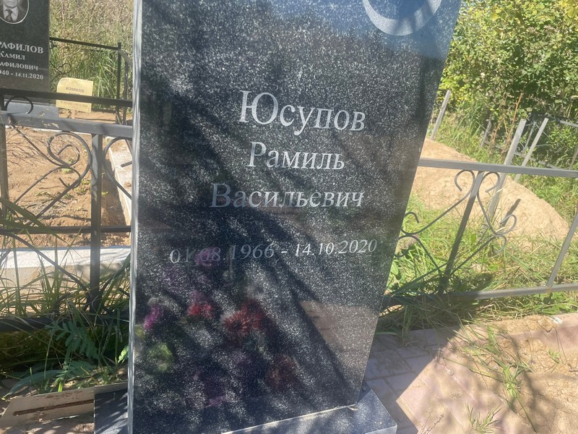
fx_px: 434
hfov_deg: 67.3
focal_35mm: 26
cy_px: 217
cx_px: 289
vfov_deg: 53.1
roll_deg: -10.8
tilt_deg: -22.5
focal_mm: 4.2
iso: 32
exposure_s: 1/1261
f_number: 1.6
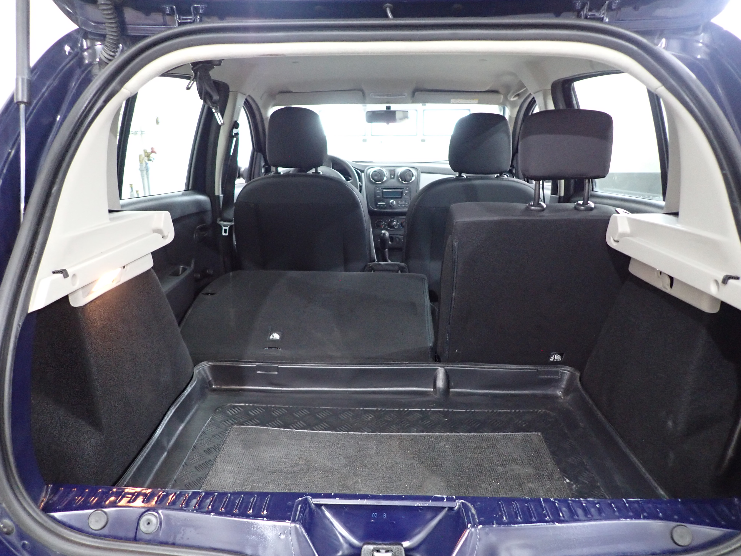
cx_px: 370
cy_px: 278
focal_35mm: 25
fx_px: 535
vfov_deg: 54.9
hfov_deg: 69.4
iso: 500
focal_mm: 4.5
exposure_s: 1/30
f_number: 2
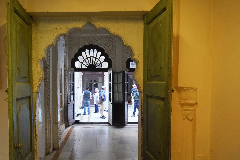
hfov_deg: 61.4
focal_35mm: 30
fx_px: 200
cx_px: 96
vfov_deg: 43.5
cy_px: 93
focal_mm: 24
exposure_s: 1/80
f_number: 8
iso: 3200
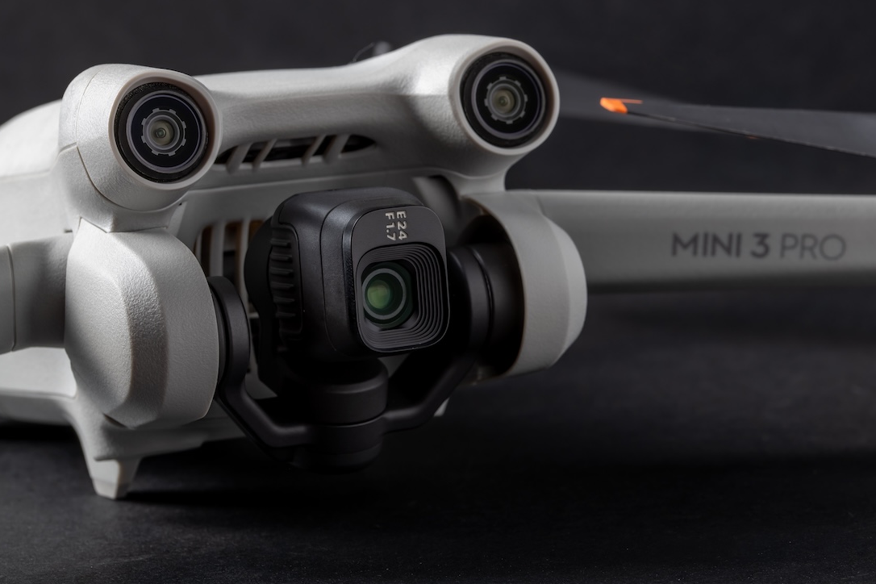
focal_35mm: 145
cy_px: 245
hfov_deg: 14.1
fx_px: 3528
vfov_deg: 9.5
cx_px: 529
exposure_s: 1/200
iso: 100
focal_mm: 105
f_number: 20
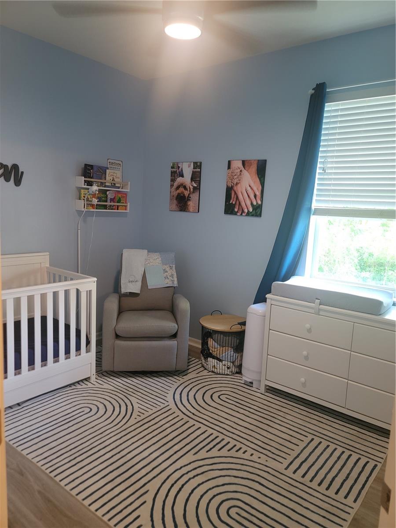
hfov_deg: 54.9
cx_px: 198
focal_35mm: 25
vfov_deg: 69.4
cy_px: 264
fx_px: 381
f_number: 1.8
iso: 400
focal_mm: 7
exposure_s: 1/40
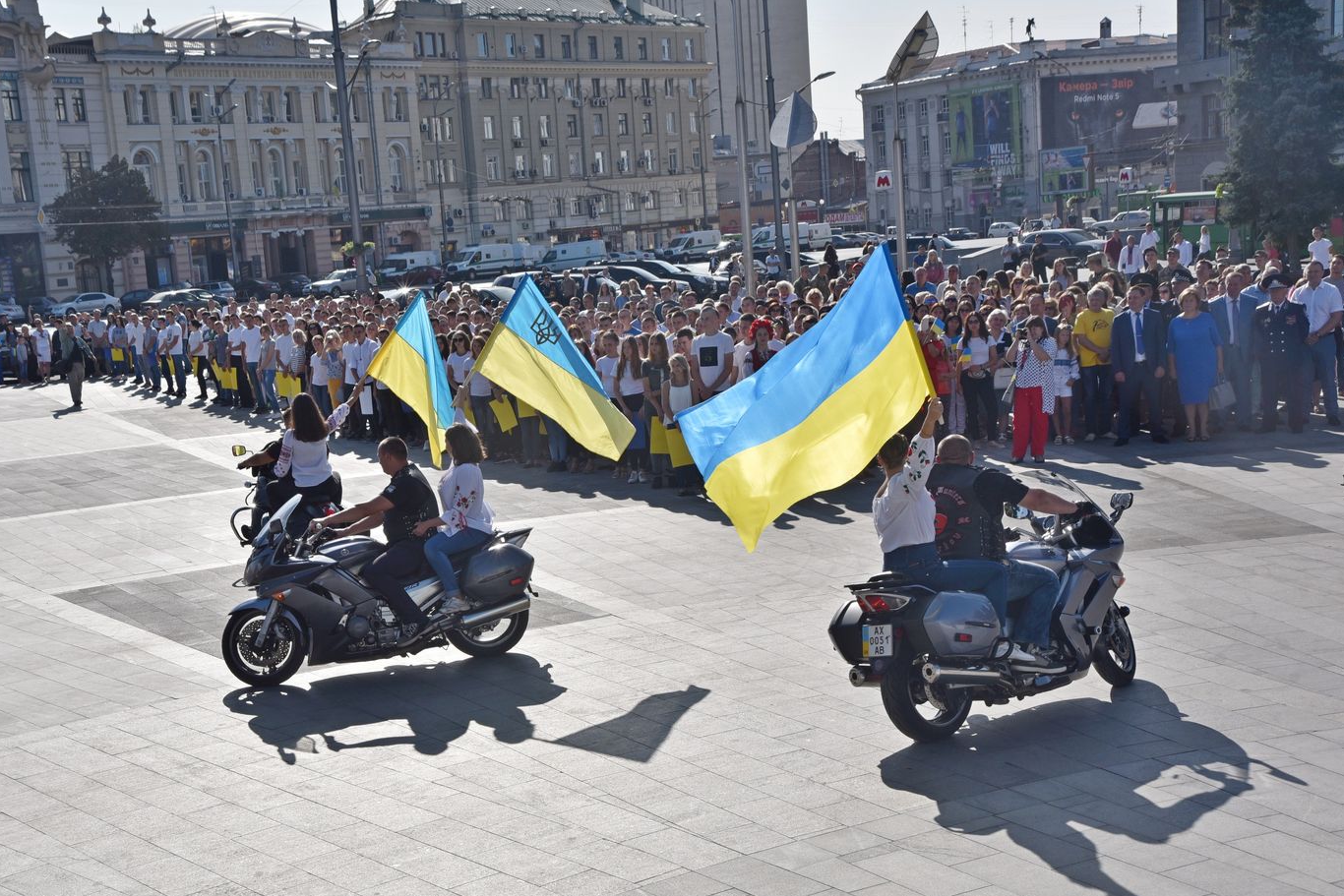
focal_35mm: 41
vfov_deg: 32.6
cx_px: 685
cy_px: 442
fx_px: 1531
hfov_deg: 47.4
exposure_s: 1/640
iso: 160
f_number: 11
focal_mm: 40
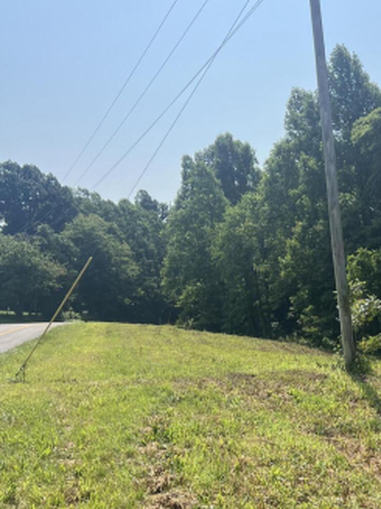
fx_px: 778
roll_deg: +3.7
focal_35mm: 53
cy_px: 434
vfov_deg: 34.6
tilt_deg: -11.7
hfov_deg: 26.0
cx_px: 384
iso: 50
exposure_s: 1/3704
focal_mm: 5.7
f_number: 1.5
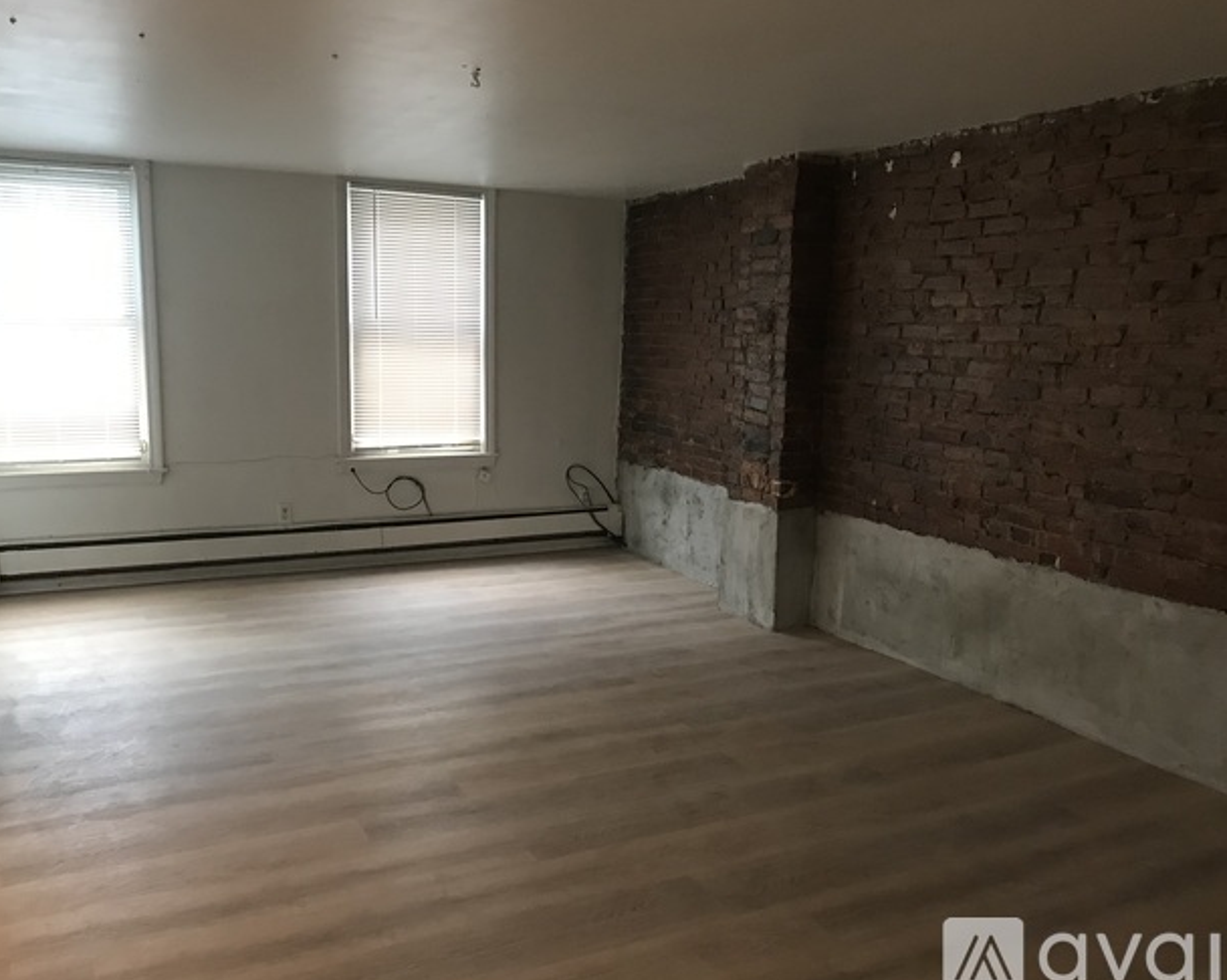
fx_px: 1089
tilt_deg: -8.5
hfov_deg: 58.8
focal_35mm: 30
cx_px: 596
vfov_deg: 48.5
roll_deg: -0.9
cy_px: 494
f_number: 1.8
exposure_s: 1/17
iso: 80
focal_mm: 3.99
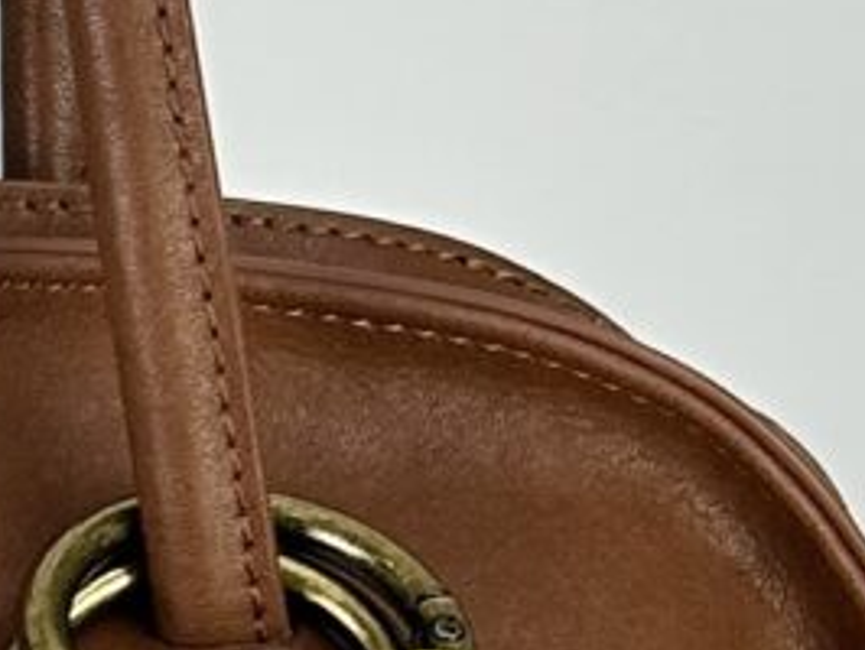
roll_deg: -0.6
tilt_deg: -15.8
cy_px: 864
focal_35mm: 250
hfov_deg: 7.6
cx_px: -878
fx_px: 6253
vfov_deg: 5.9
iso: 32
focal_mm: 5.7
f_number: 1.5
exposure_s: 1/128
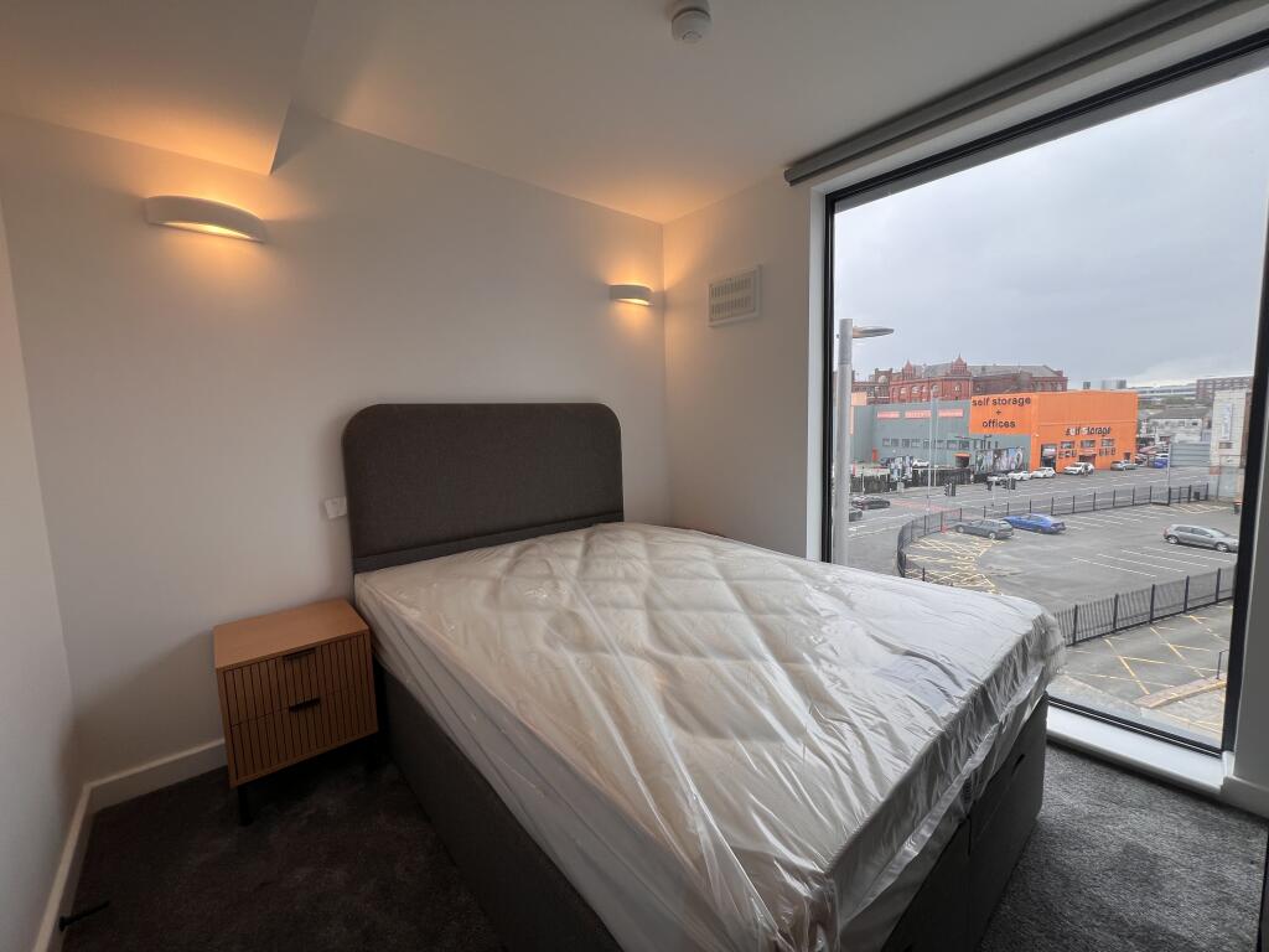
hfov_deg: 106.2
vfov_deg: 89.9
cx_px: 634
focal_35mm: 13
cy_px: 476
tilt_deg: -6.5
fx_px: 477
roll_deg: +1.6
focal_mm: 1.57
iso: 40
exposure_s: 1/99
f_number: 1.8
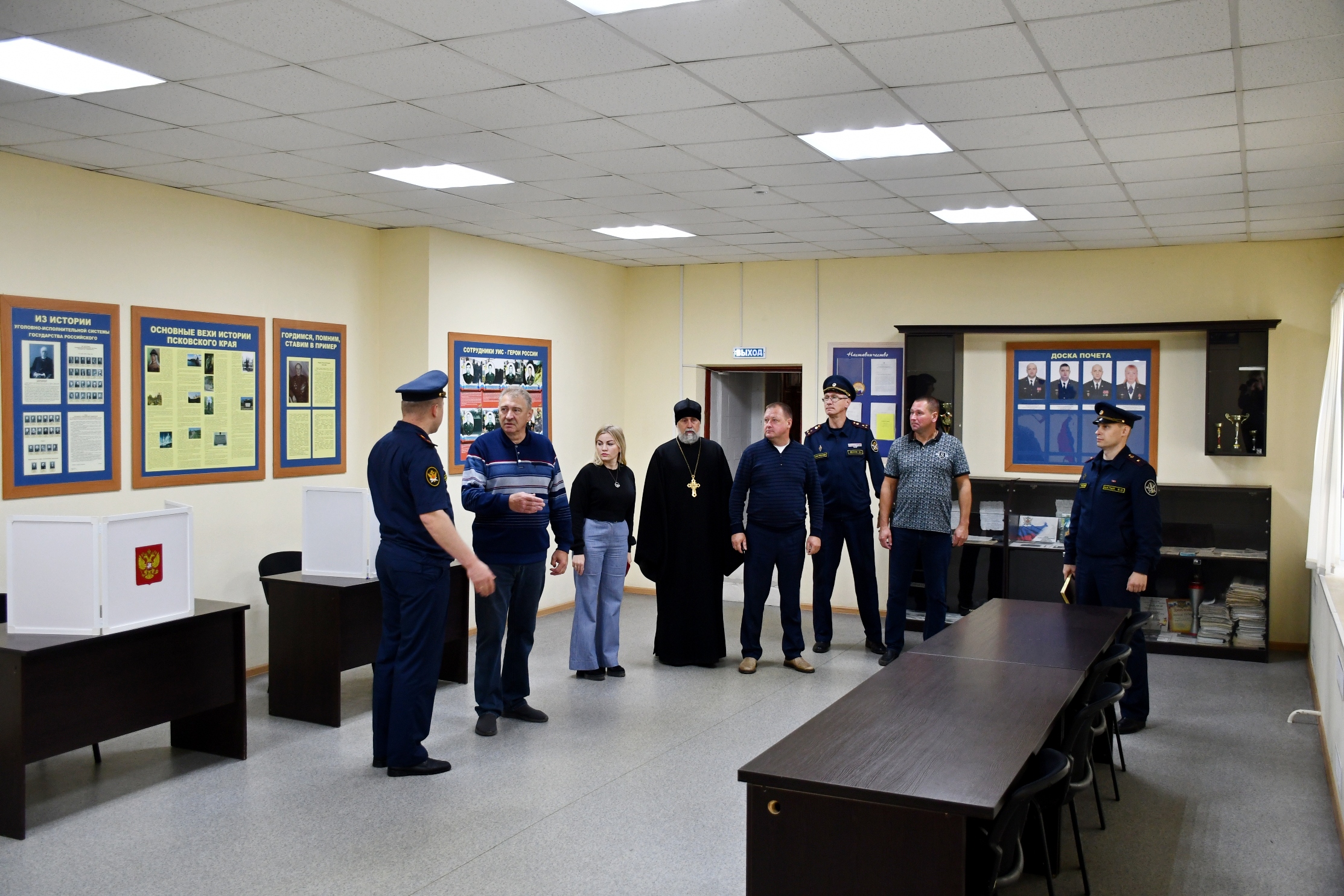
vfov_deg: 40.0
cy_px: 448
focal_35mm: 33
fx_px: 1232
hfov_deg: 57.2
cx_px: 672
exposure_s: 1/125
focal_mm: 22
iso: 800
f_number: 3.5
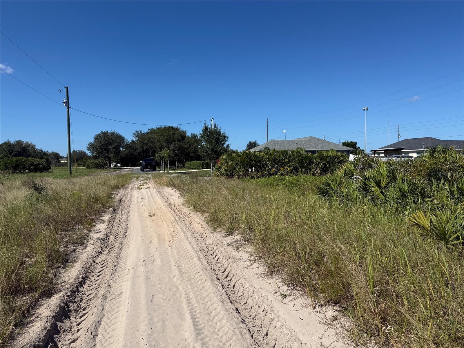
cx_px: 232
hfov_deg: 71.6
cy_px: 174
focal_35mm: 24
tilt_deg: -1.6
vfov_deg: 56.8
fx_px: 322
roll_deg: +1.1
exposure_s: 1/6711
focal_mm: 6.76
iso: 80
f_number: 1.78
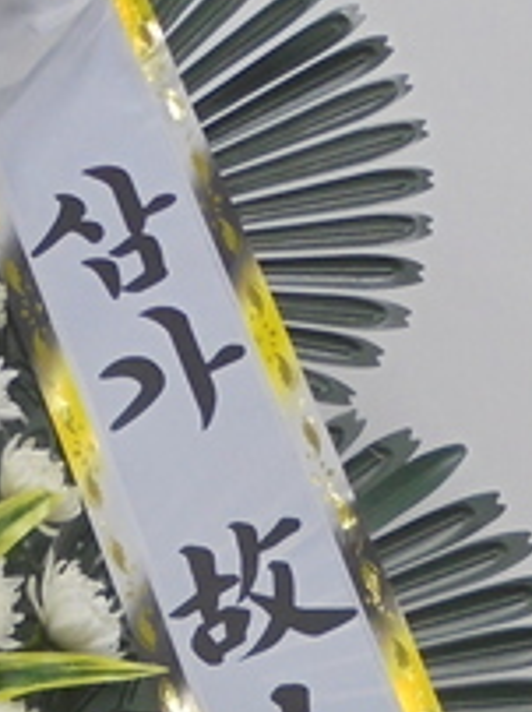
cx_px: -218
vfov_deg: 17.6
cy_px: 987
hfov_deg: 13.6
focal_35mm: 103
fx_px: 2115
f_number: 3.5
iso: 160
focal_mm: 4.6
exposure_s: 1/30
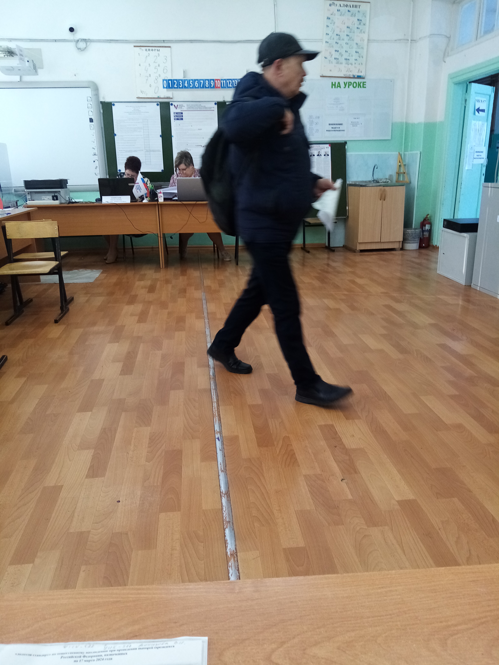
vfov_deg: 67.3
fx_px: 500
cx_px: 250
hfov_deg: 53.1
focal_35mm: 26
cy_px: 332
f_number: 1.8
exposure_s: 1/33.3
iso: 150
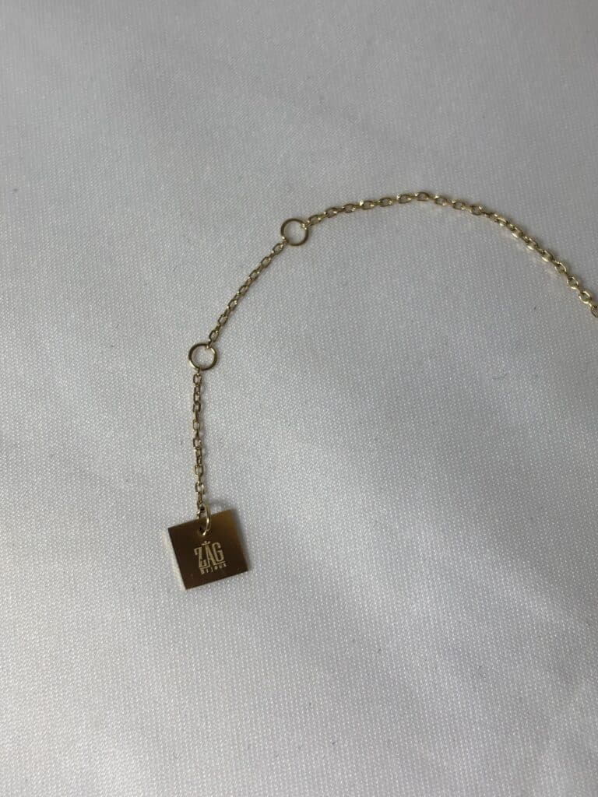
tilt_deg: -74.8
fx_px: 1198
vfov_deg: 36.8
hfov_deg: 28.0
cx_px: 299
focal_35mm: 52
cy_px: 398
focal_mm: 5.96
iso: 32
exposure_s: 1/349
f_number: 1.6
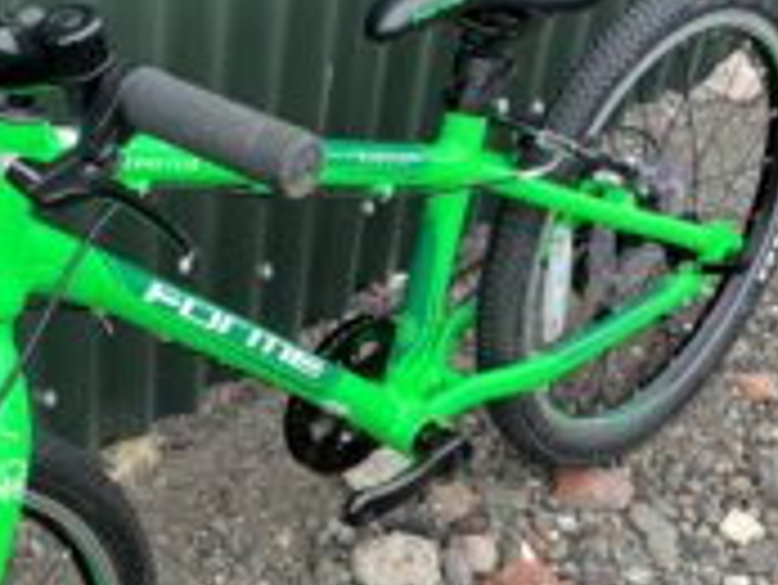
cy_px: 360
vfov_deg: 20.4
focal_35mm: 72
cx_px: 193
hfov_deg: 26.7
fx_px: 1619
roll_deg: -3.1
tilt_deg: -40.8
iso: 40
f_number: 1.6
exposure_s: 1/260
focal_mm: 5.1
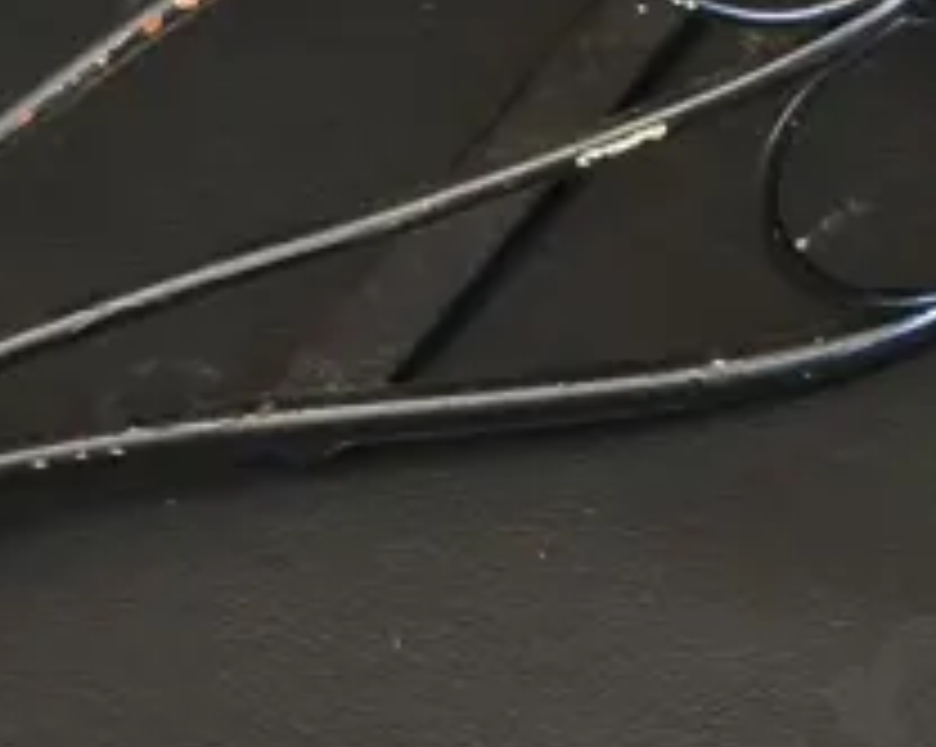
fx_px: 3598
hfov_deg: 13.9
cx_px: 1422
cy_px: 342
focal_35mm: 130
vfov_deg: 11.9
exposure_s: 1/50
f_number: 2
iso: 250
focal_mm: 2.87
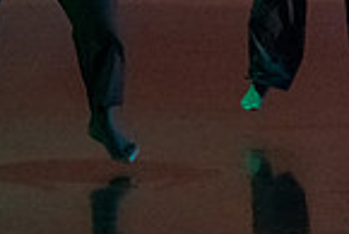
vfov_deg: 3.5
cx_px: 338
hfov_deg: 5.2
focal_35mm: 396
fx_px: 3843
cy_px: -156
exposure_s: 1/200
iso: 4000
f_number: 3.2
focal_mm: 75
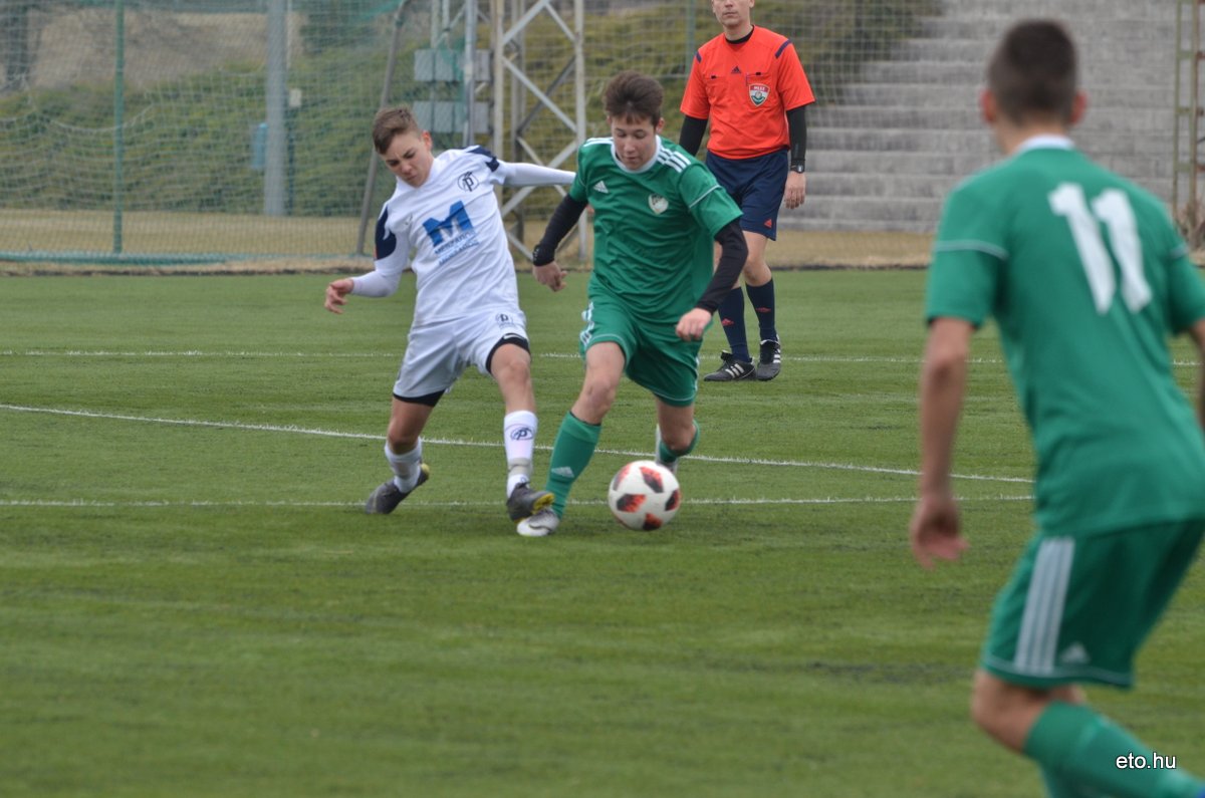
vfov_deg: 4.3
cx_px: 602
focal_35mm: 315
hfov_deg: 6.6
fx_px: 10523
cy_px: 399
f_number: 6.3
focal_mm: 210
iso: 400
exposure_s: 1/500
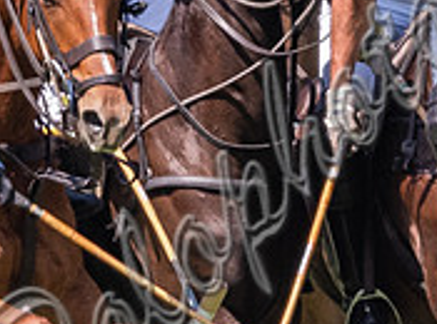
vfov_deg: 0.4
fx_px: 49582
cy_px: 117
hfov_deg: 0.5
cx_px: 573
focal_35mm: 3941
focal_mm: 500
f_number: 4
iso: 400
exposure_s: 1/3200
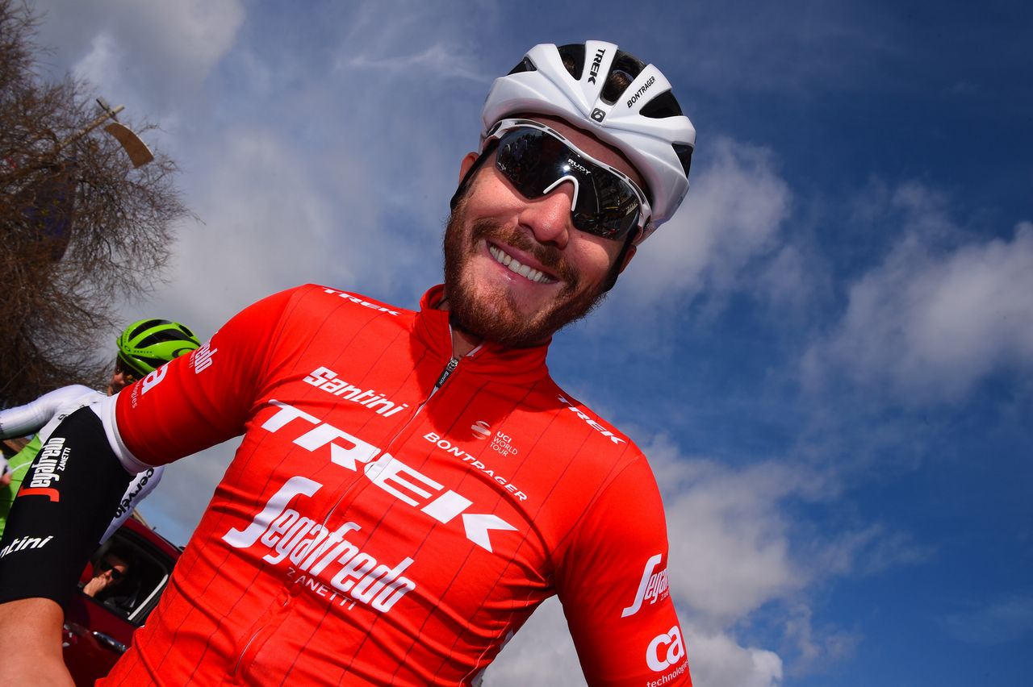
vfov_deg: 53.1
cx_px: 516
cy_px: 344
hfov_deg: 73.8
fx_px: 688
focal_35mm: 24
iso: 160
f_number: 18
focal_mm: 24
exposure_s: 1/160
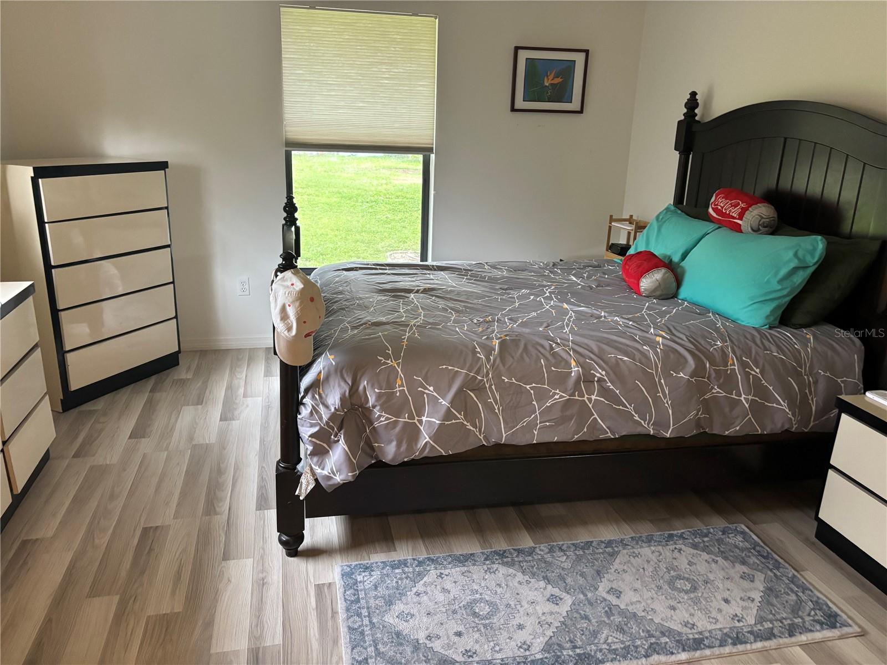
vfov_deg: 53.1
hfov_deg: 67.3
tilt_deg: -15.0
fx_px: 666
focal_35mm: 26
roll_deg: -1.2
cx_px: 444
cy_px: 332
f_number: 1.6
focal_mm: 5.96
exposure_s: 1/60
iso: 500
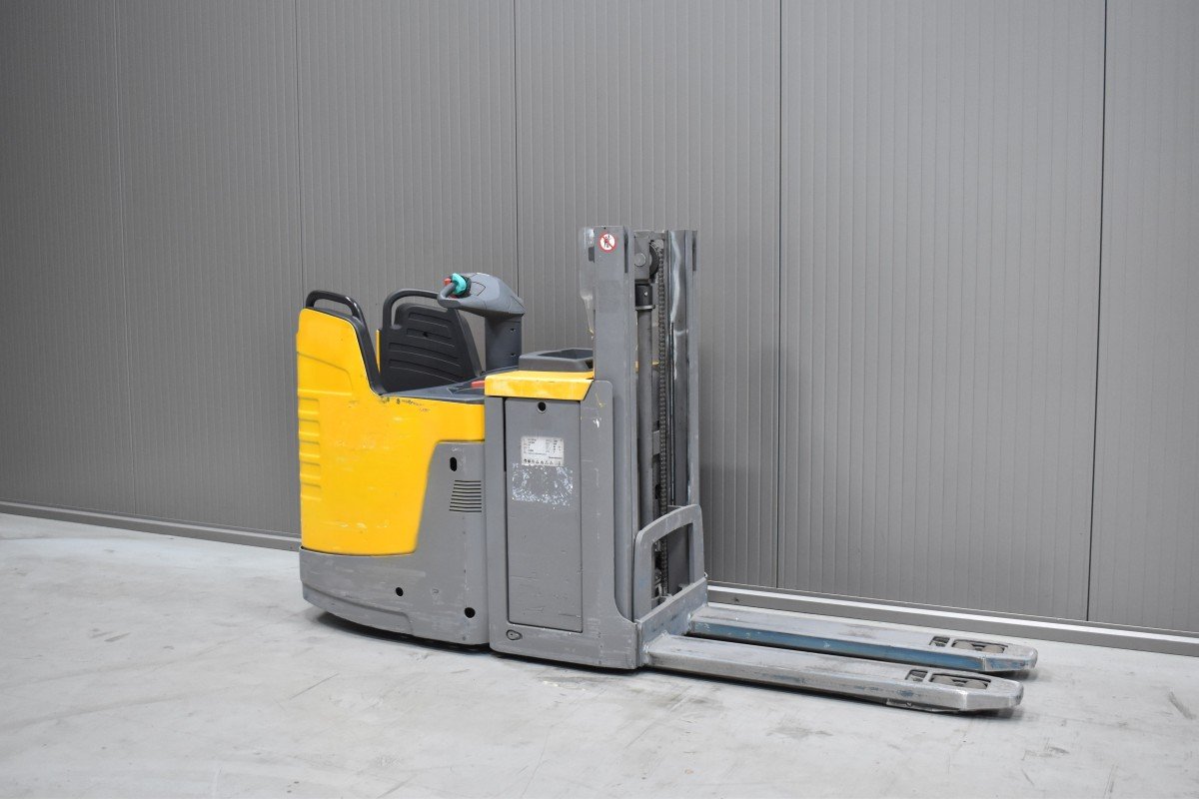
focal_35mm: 36
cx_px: 600
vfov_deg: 36.9
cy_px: 400
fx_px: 1199
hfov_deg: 53.1
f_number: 4.5
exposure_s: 1/50
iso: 1600
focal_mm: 24
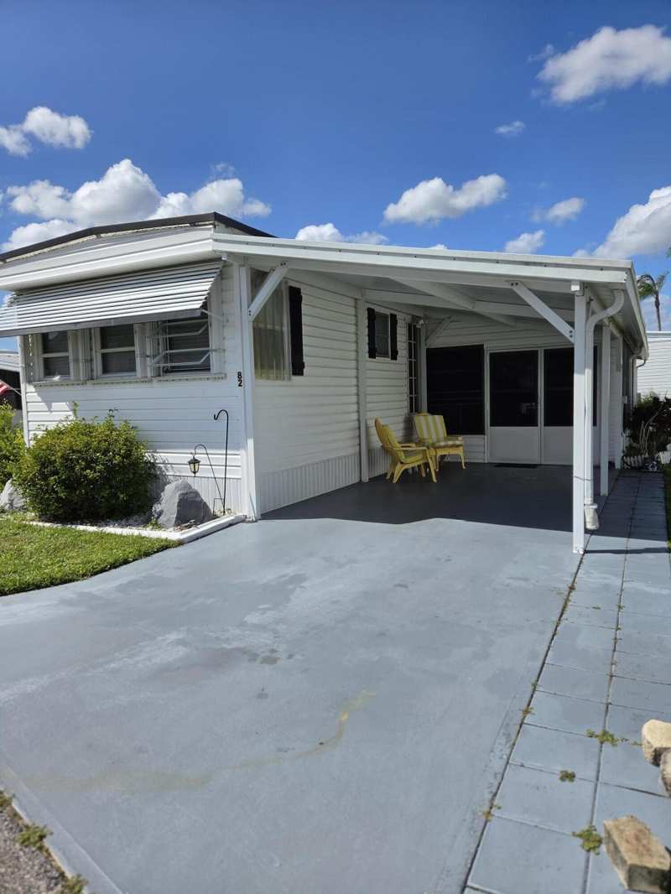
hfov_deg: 58.9
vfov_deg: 73.9
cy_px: 447
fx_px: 594
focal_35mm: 23
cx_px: 336
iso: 80
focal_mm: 5.4
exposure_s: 1/6215
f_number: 1.8
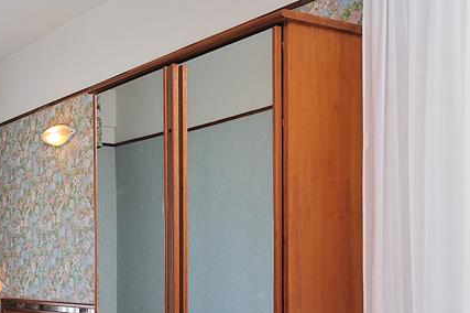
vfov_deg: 24.2
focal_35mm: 54
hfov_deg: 32.9
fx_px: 704
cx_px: -32
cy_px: 291
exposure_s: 1/25
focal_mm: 20
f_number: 8
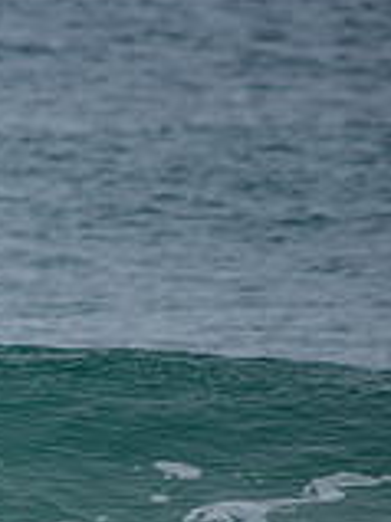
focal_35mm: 1757
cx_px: -542
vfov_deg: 1.1
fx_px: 26497
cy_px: 458
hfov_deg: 0.8
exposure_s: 1/2000
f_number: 5.6
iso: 220
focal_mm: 500
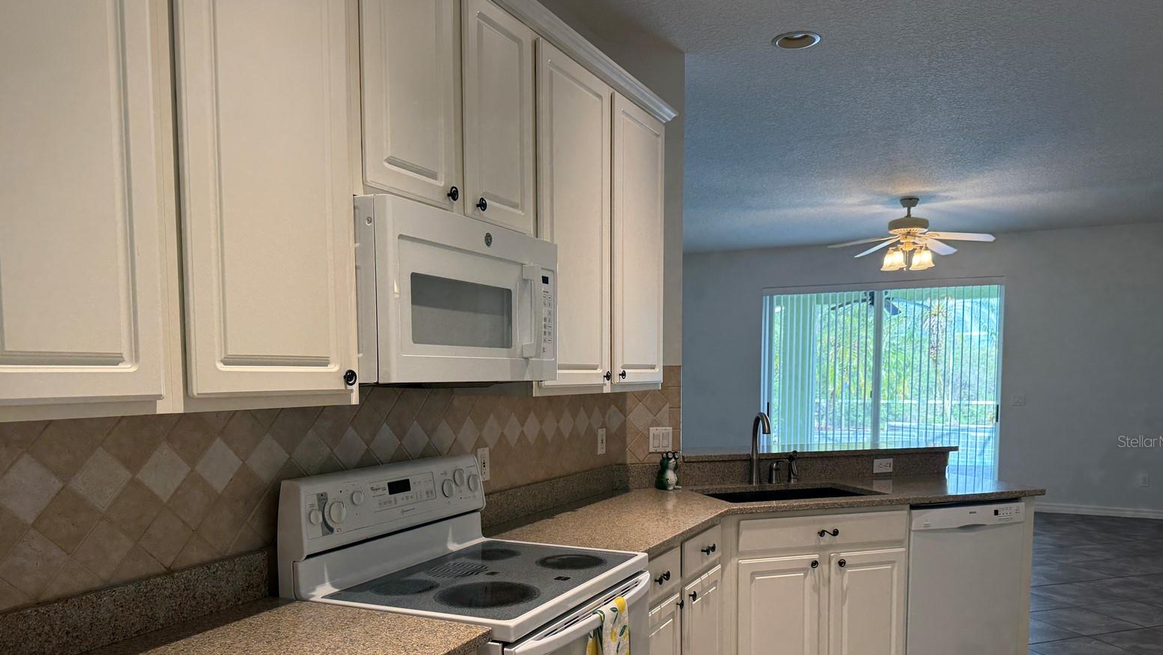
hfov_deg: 69.8
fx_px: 833
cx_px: 588
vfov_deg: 42.3
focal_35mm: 27
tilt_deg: -4.2
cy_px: 441
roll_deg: +0.5
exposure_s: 1/134
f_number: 1.78
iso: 200
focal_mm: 6.76
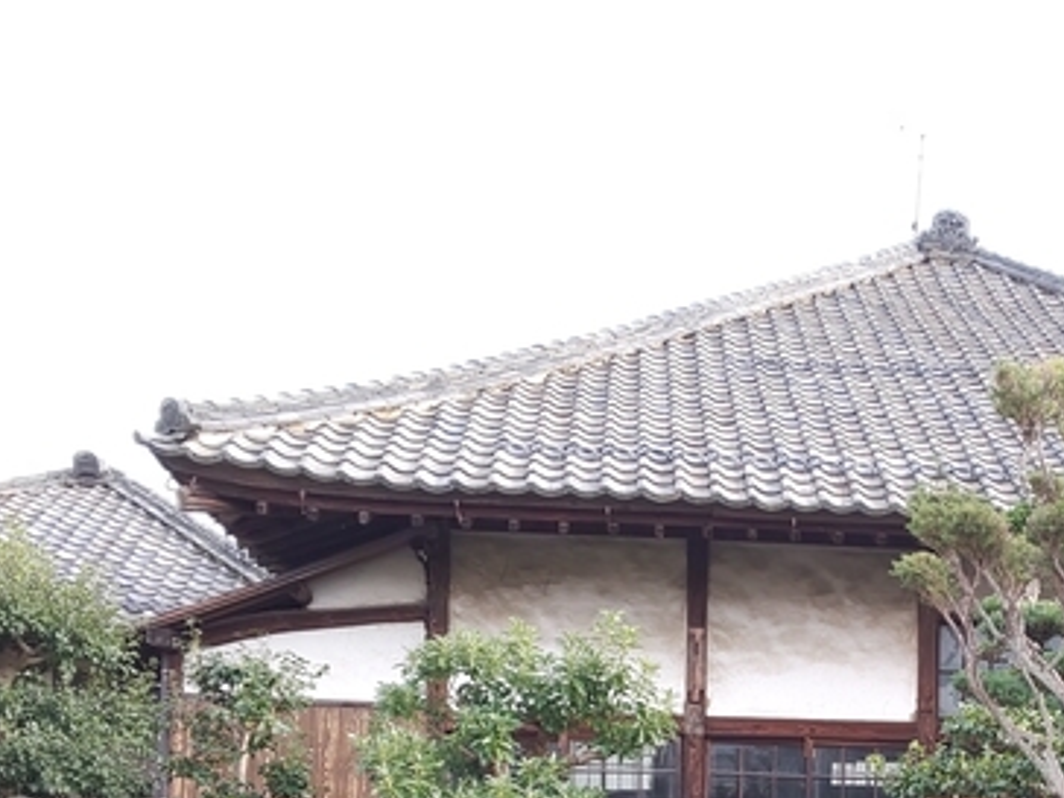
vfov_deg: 30.5
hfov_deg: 41.3
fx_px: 1352
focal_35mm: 44
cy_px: 798
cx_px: 836
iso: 28
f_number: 1.94
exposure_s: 1/125
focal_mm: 3.45
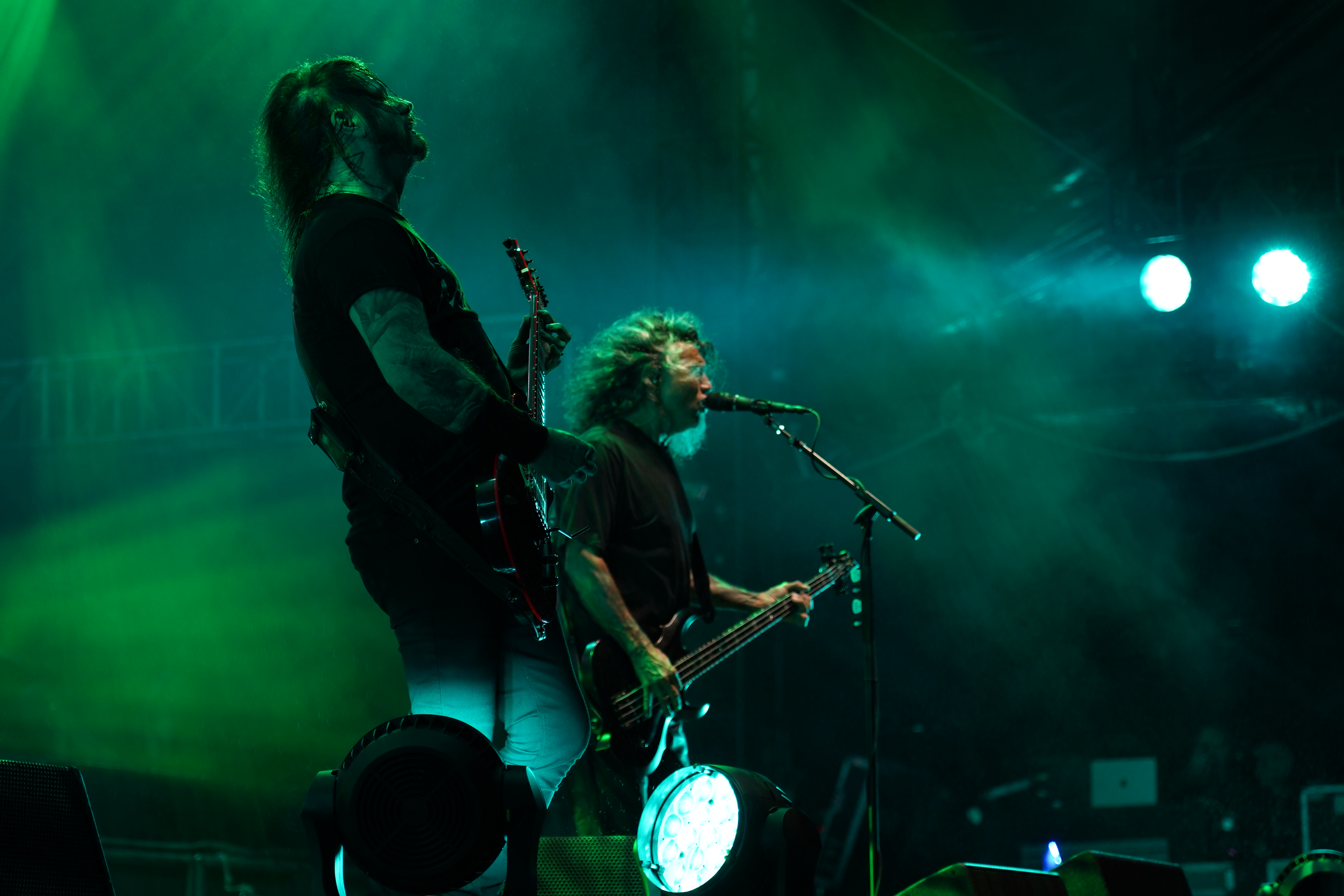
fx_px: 3920
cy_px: 448
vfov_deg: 13.0
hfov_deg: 19.5
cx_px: 672
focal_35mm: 105
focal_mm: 105
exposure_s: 1/125
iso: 800
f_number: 4
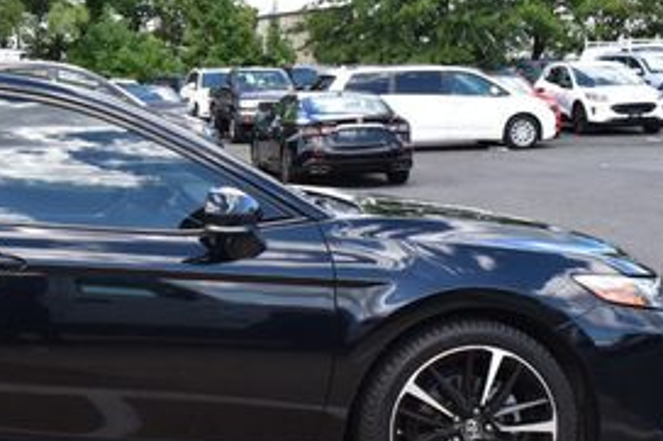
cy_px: 192
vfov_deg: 18.3
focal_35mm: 74
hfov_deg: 26.0
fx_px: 1365
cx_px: 10
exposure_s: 1/200
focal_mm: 21
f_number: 10
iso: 400
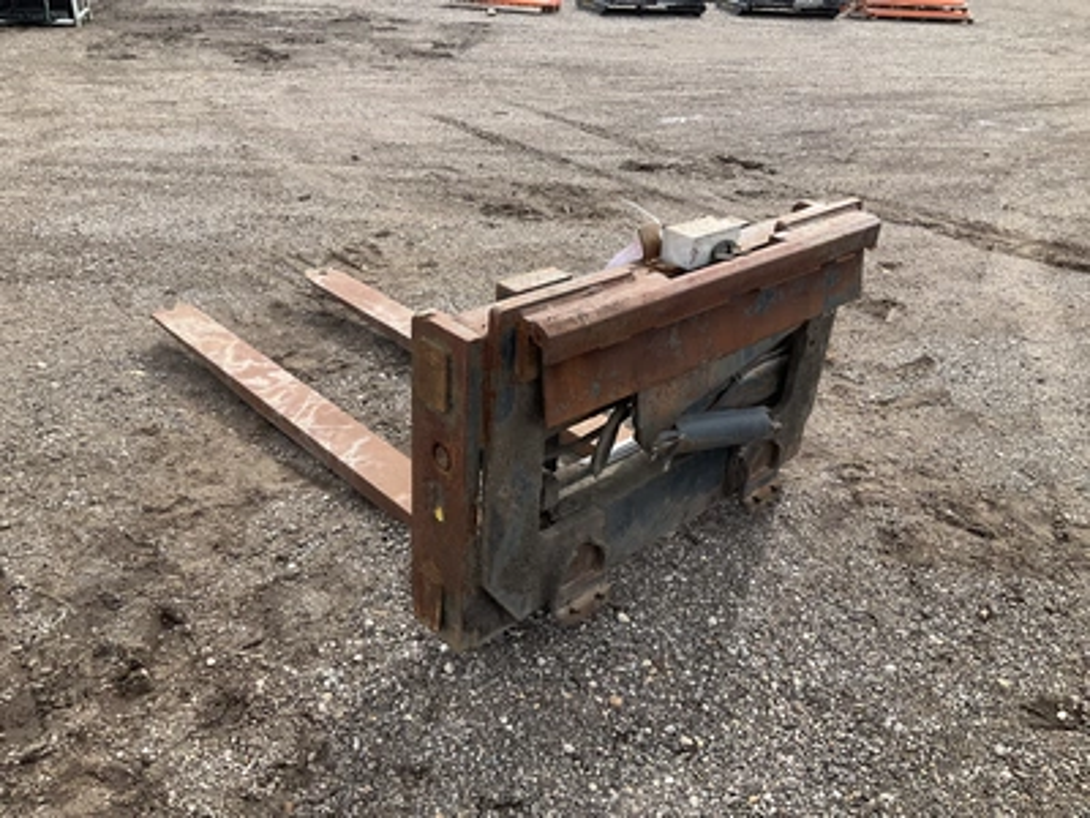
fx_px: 913
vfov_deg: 48.2
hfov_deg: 61.7
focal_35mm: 29
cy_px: 409
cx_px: 545
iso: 25
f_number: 1.8
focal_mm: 3
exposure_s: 1/574
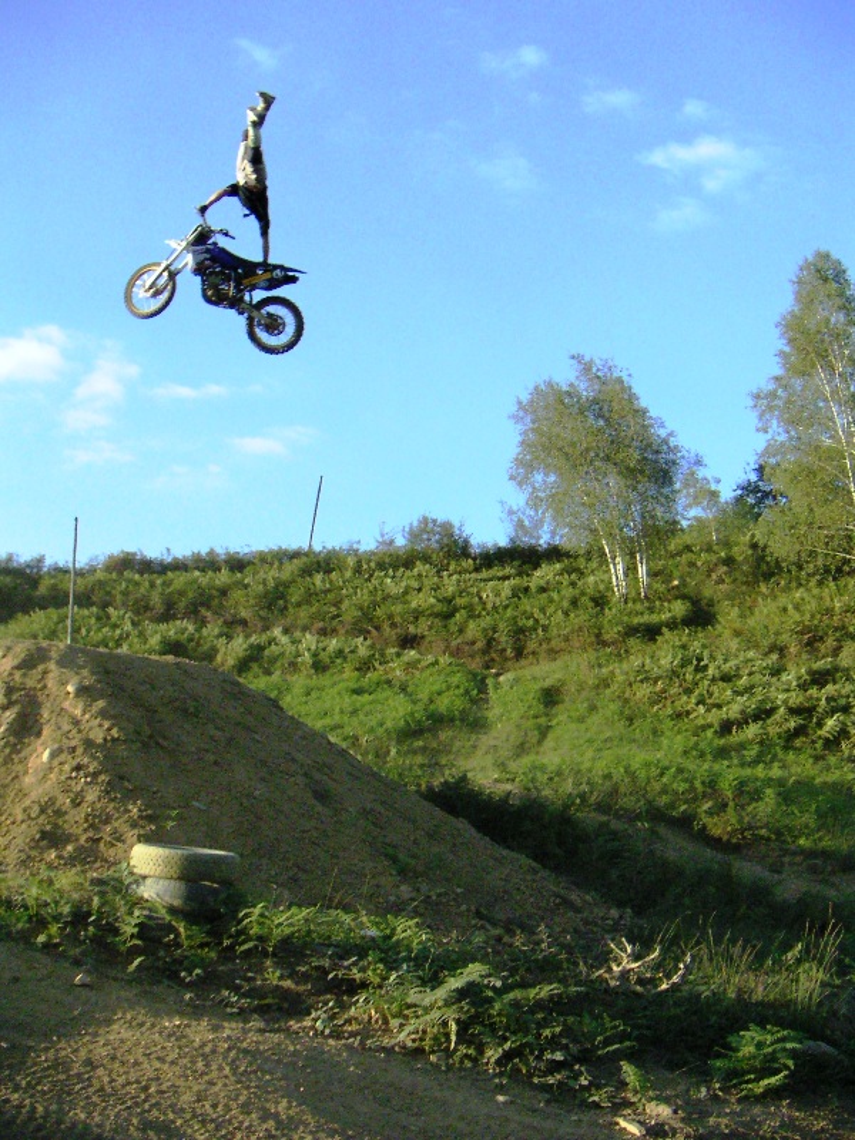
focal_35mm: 40
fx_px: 1317
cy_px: 570
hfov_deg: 36.0
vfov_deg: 46.8
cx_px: 428
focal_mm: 5.3
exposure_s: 1/500
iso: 400
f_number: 6.7
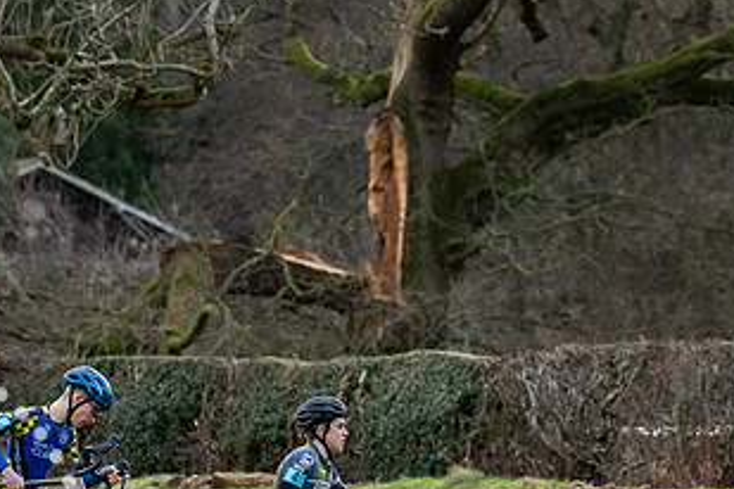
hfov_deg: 3.6
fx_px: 11539
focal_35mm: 566
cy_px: 495
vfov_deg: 2.4
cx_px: 308
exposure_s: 1/800
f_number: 4.5
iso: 800
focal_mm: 180
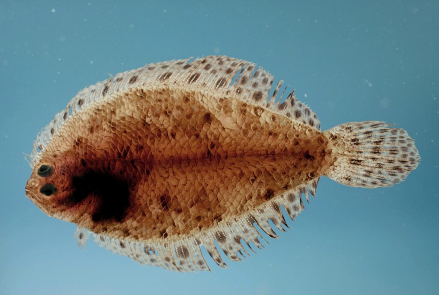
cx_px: 220
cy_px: 148
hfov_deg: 22.6
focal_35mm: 90
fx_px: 1100
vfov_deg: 15.3
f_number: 3.2
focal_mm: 60
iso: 100
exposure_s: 1/40
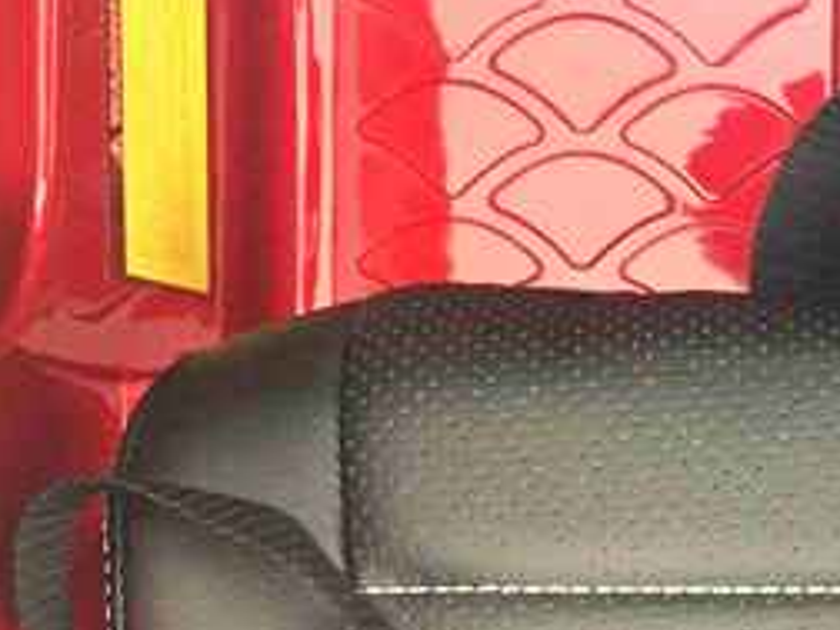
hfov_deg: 20.9
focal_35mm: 90
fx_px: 2184
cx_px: 872
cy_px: 727
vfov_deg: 15.9
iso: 320
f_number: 2.2
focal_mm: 4.15
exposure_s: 1/25
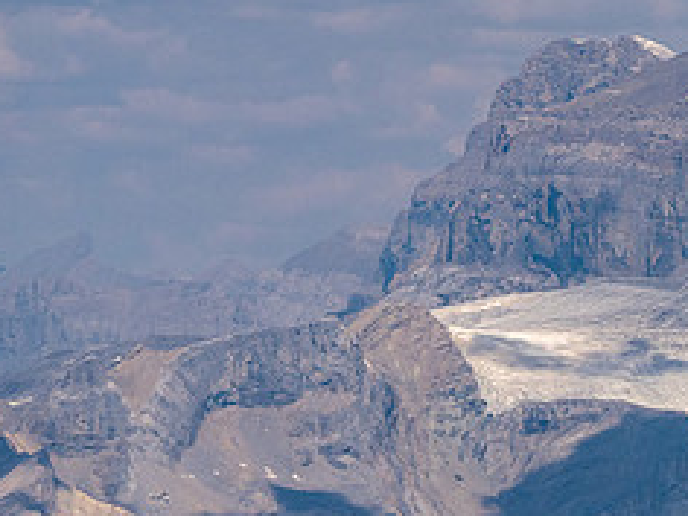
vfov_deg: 2.0
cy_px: 273
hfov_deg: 2.7
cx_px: 781
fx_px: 14648
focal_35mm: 737
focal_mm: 150
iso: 200
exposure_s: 1/500
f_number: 8
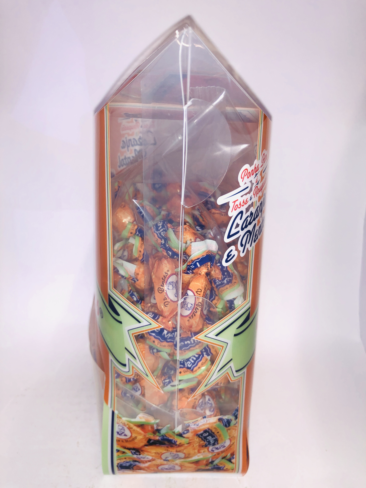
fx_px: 395
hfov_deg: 49.7
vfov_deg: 63.4
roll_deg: -2.4
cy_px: 244
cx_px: 183
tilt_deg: -25.8
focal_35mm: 28
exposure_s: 1/100
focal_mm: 4
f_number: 1.8
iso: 25
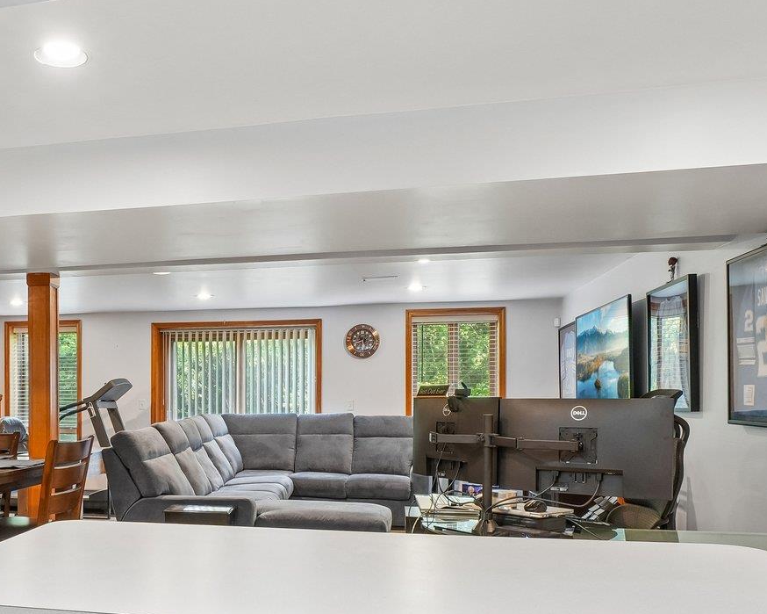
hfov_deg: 51.5
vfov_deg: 43.9
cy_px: 408
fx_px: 749
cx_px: 176
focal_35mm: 33
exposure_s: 1/6
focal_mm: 10
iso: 400
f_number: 8
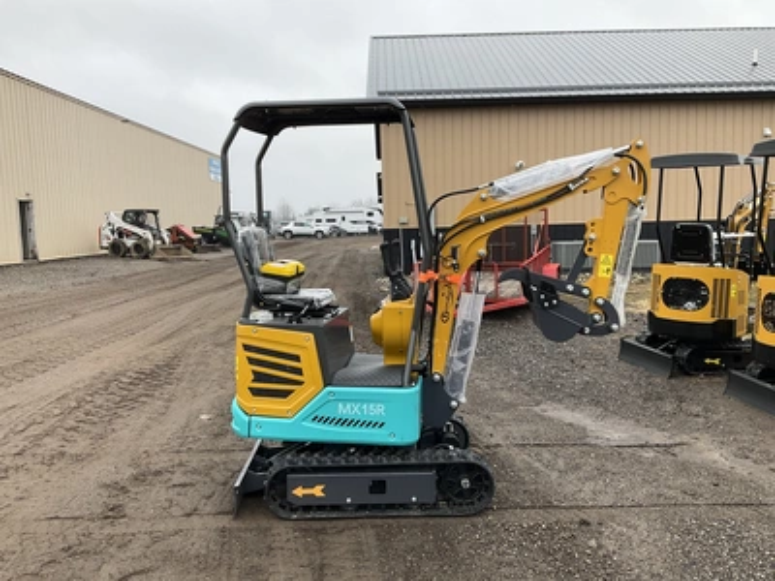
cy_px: 290
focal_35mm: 29
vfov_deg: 48.2
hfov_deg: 61.7
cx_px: 388
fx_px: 649
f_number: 1.8
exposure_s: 1/397
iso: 25
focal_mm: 3
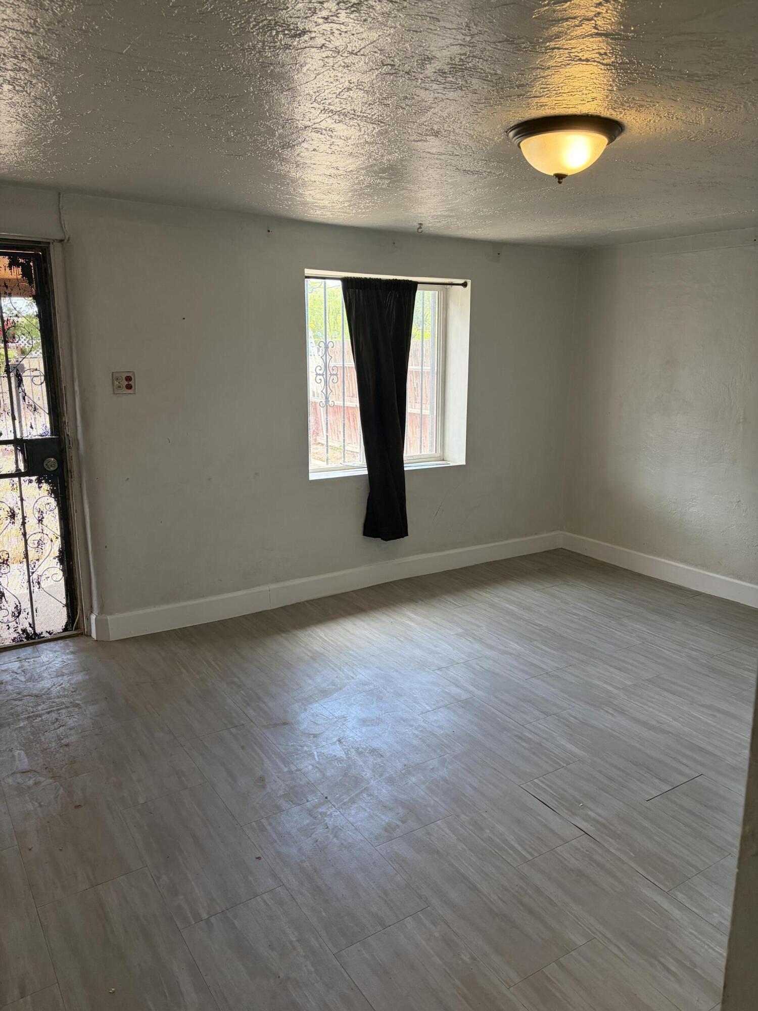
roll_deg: +0.7
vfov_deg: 67.3
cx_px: 379
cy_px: 506
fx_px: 759
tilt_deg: -11.8
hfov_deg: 53.1
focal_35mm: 26
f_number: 1.6
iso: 125
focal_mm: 5.96
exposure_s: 1/140
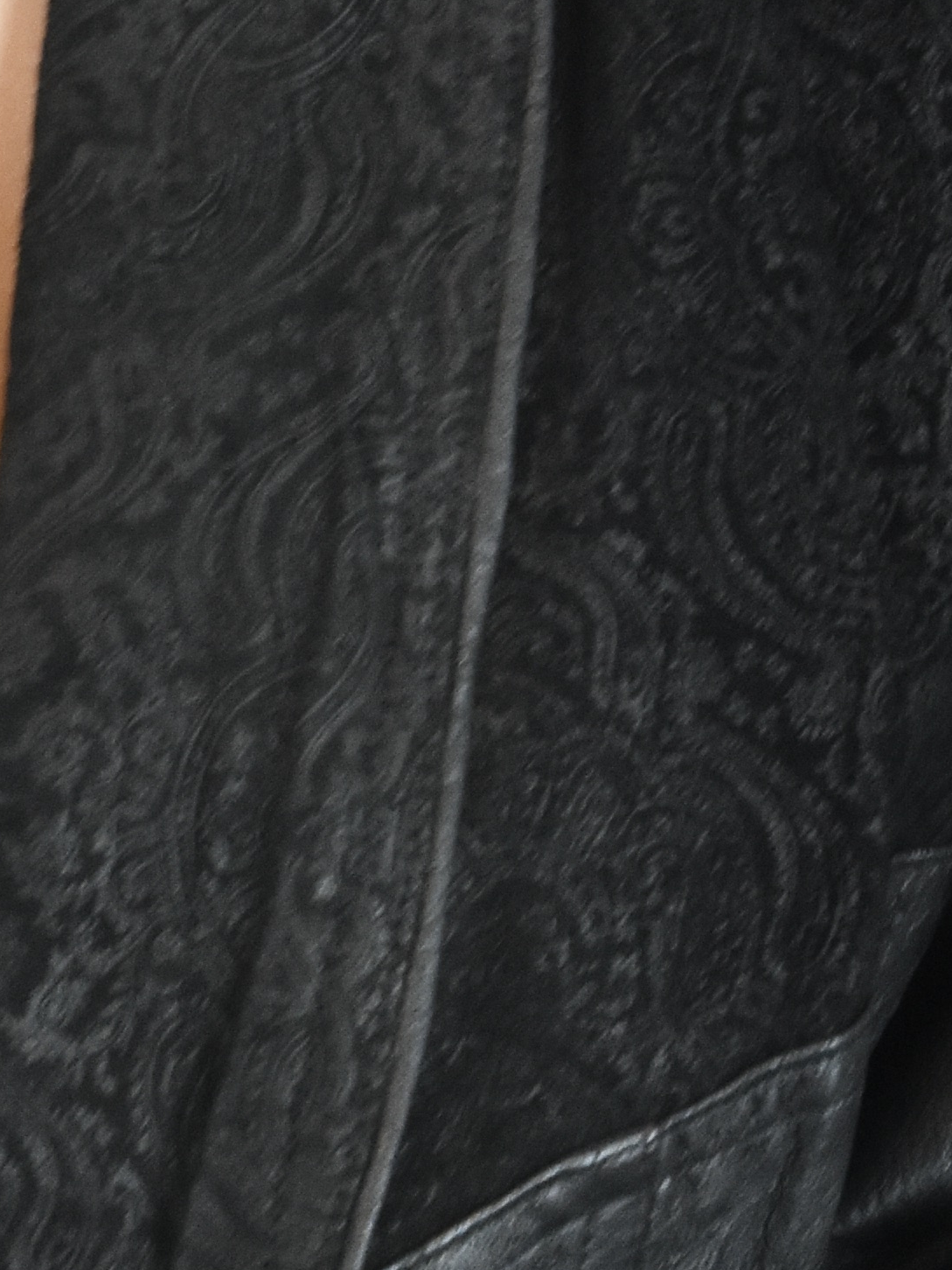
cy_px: 1356
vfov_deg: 6.9
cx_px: -772
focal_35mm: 286
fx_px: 10487
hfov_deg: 5.1
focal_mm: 48
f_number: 18
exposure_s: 1/25
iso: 1600
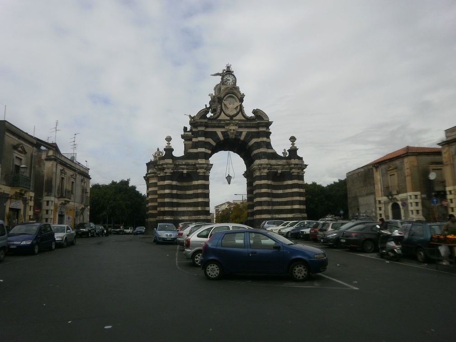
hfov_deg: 67.3
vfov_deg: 53.1
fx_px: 343
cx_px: 228
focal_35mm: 26
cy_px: 171
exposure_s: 1/320
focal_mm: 4.65
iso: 100
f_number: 7.8
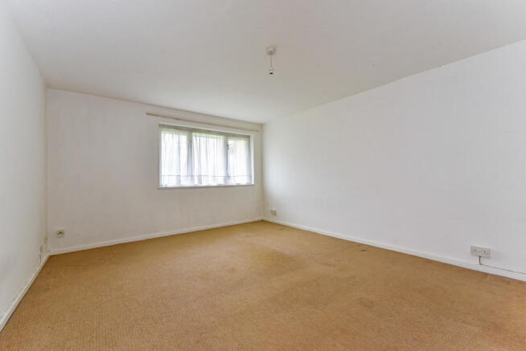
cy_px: 176
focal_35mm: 14
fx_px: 205
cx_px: 263
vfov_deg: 81.3
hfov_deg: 104.2
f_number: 8
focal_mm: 14
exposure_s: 1/20
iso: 400
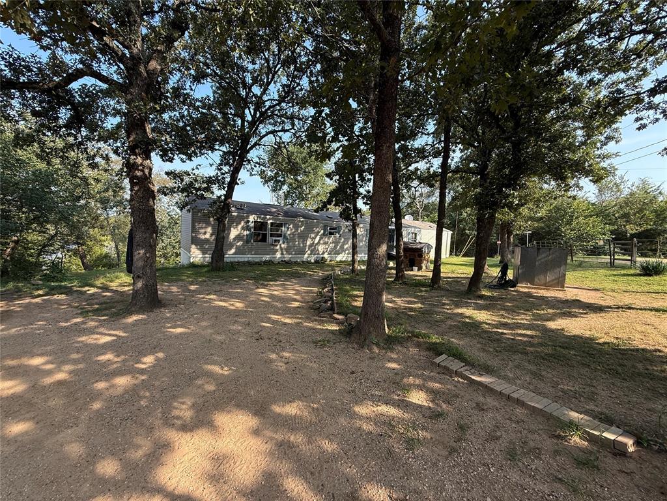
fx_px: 270
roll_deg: -3.3
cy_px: 250
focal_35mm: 14
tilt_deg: -2.7
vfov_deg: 85.7
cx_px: 334
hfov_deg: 102.1
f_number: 2.2
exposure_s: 1/427
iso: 64
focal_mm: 2.22
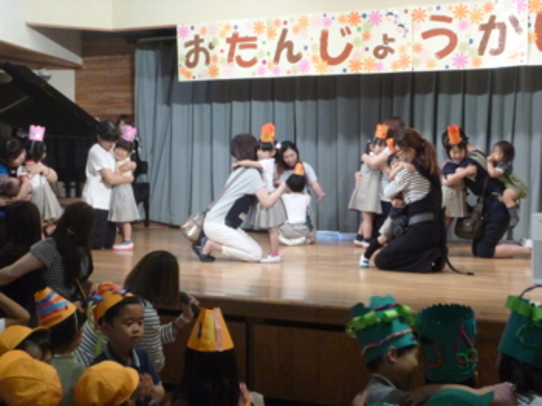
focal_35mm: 62
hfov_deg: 31.2
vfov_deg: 23.6
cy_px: 203
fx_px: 970
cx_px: 271
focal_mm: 11.1
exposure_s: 1/20
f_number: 5.3
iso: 800
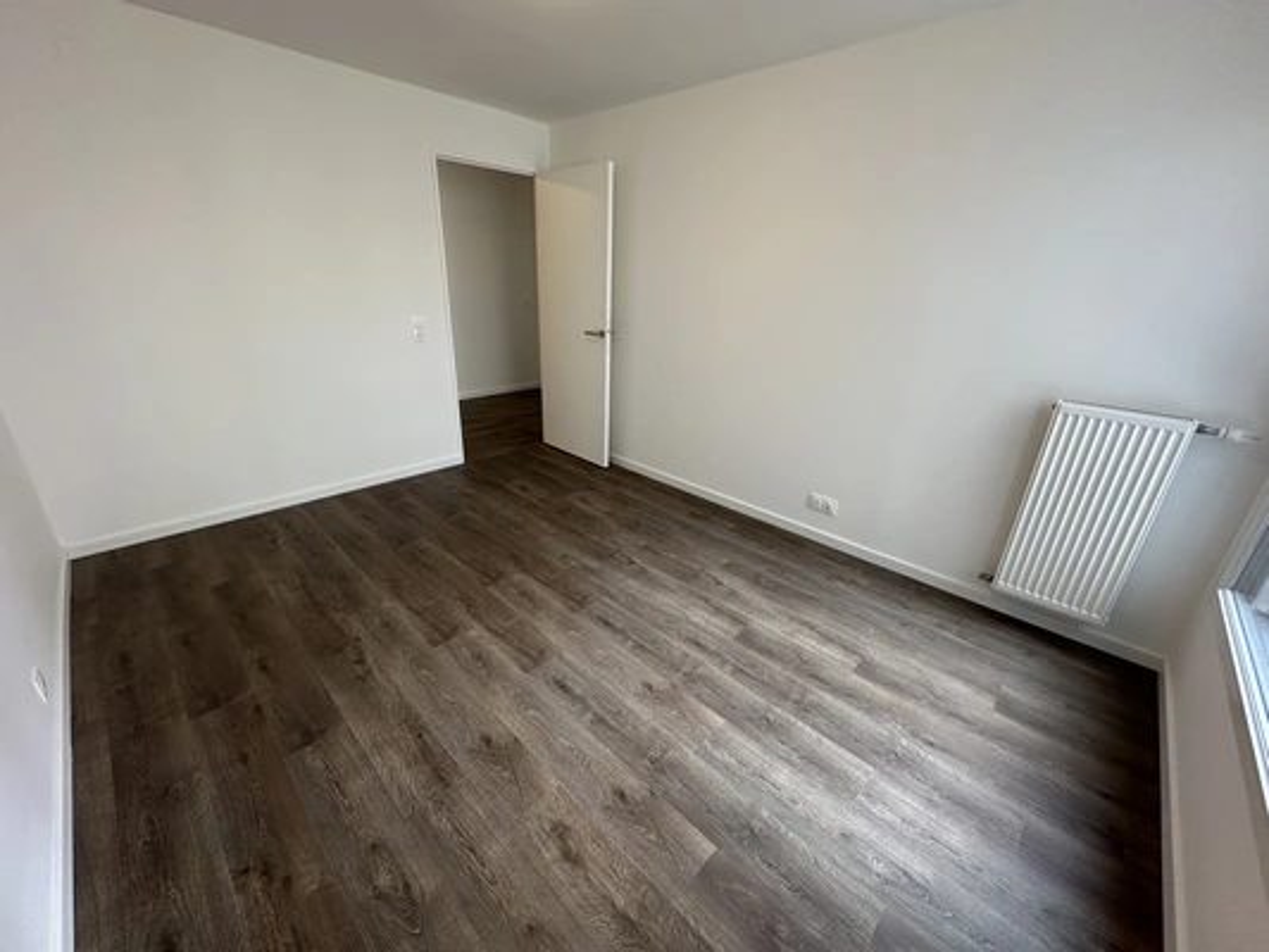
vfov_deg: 85.7
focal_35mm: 14
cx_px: 634
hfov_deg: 102.1
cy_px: 476
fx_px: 513
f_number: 2.2
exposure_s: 1/100
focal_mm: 2.22
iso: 200
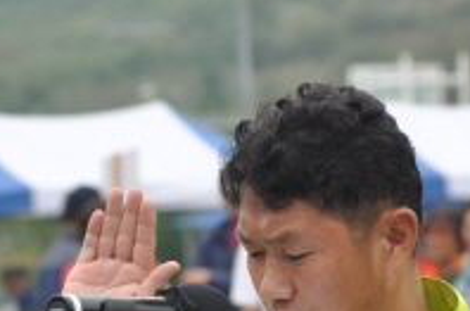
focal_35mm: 563
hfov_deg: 3.7
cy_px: 372
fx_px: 7333
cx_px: 150
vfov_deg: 2.4
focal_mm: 116
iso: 200
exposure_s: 1/250
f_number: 5
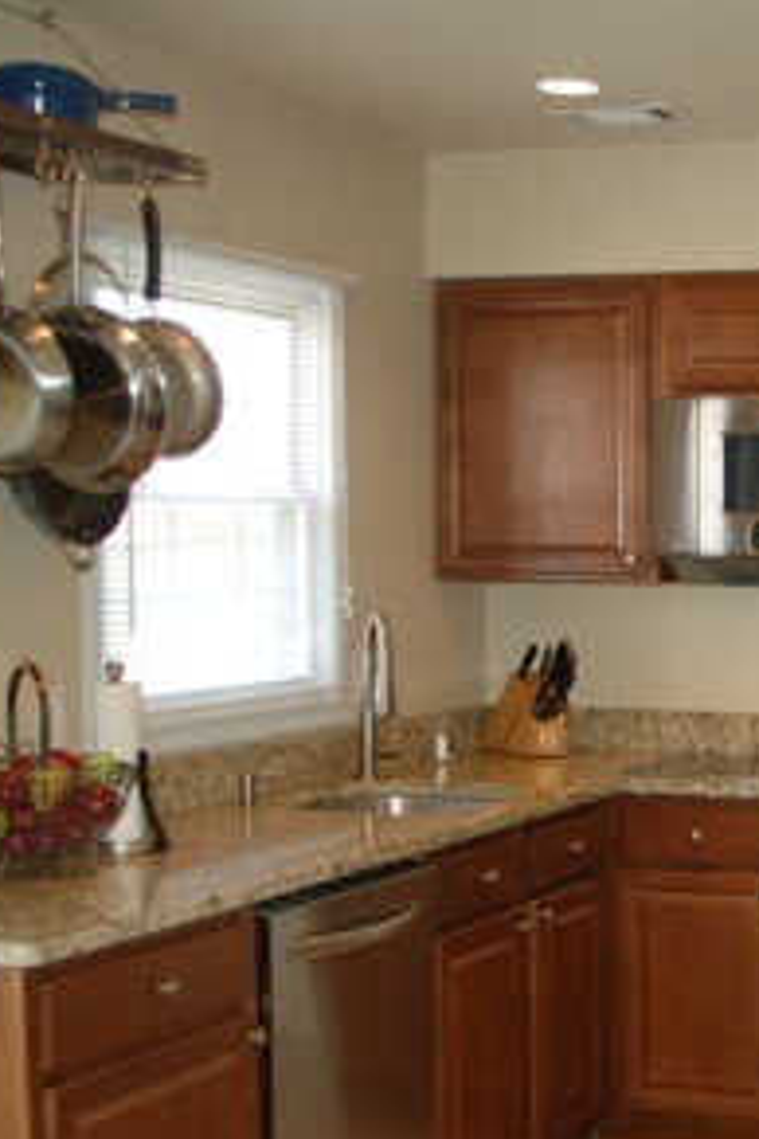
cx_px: 849
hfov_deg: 18.9
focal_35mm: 69
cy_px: 728
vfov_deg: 29.1
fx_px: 2185
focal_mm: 21
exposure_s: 1/60
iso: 400
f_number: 3.8
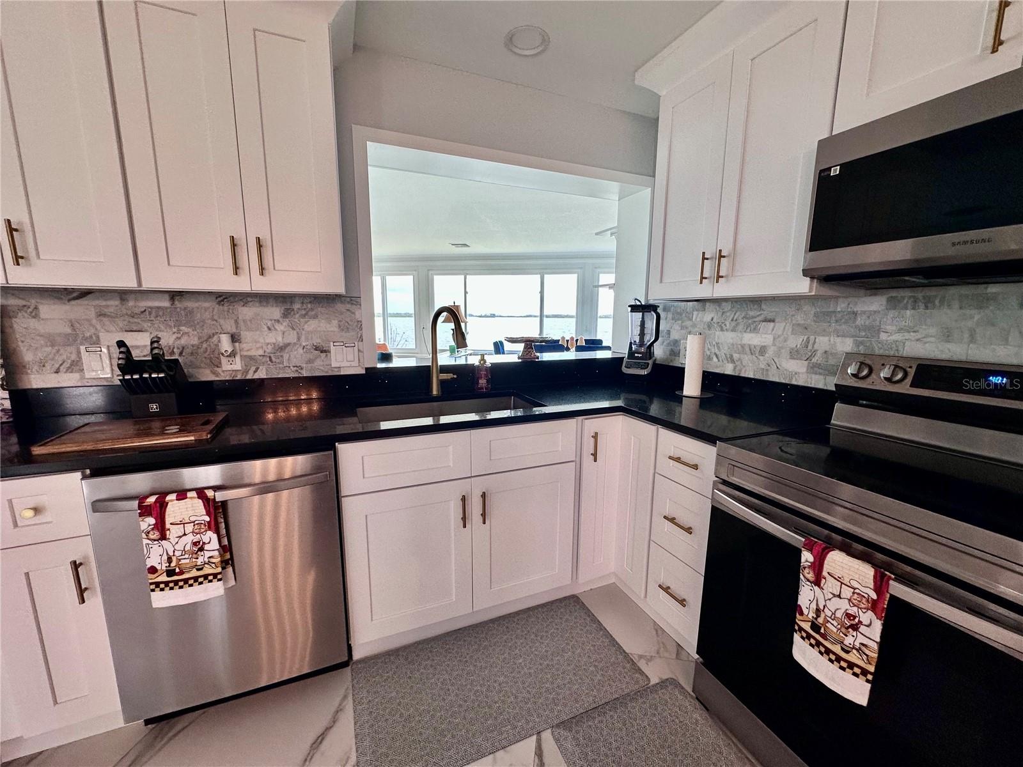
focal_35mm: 14
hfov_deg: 102.1
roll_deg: -0.5
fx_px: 414
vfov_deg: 85.7
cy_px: 384
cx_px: 512
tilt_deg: -9.6
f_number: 2.2
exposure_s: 1/120
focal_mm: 2.22
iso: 100
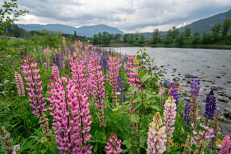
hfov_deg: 90.0
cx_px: 116
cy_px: 77
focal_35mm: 18
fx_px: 116
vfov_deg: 67.4
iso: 1600
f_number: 11
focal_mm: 18
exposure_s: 1/125
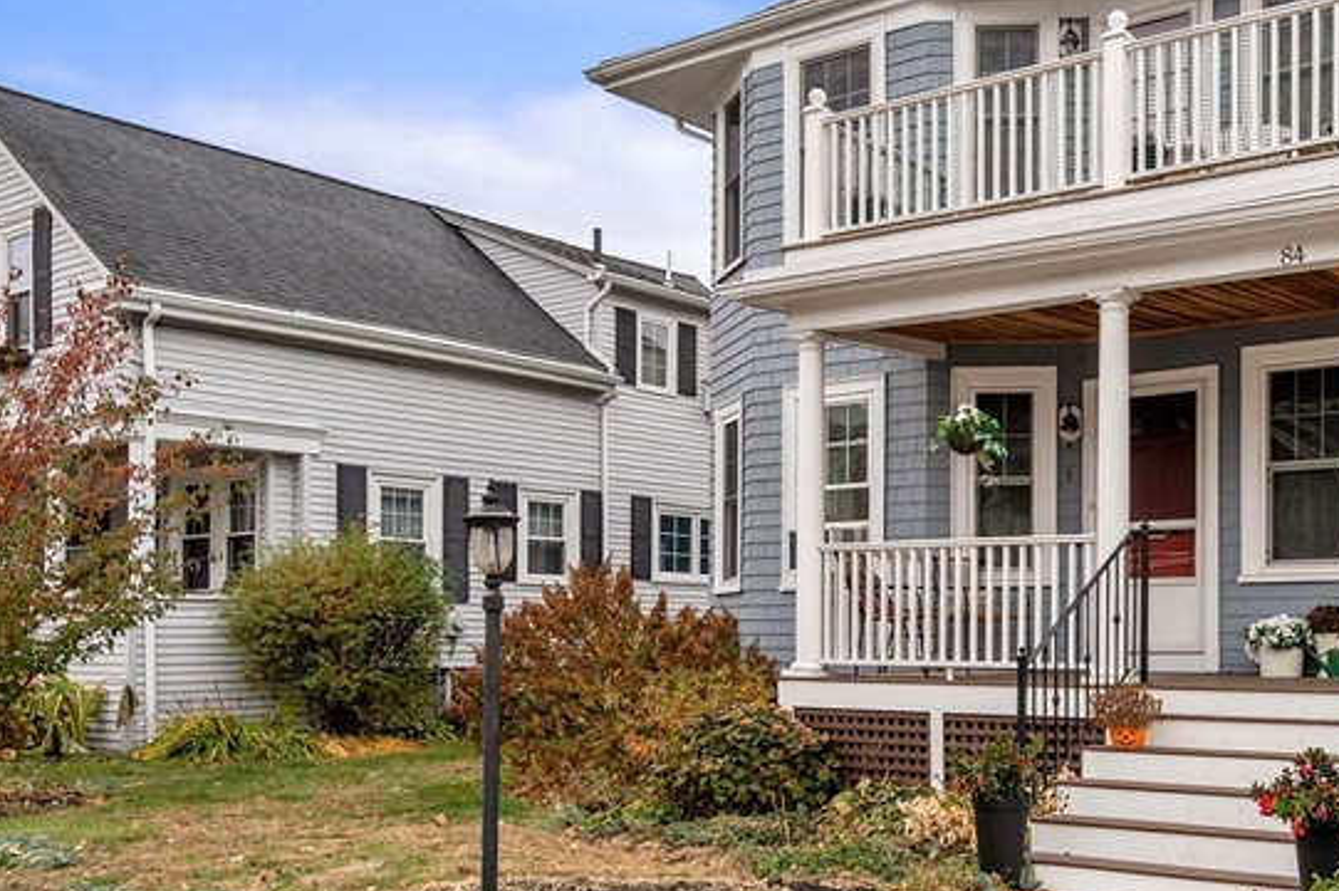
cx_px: 1057
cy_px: 462
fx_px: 1338
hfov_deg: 50.2
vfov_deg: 36.8
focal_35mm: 36
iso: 320
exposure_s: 1/250
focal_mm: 19
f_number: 7.1
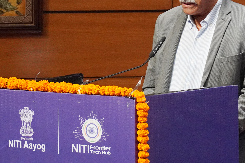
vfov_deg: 3.3
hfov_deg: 5.0
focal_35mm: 413
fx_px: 2810
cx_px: 138
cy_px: 70
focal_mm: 135
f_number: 5.6
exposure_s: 1/160
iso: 3200
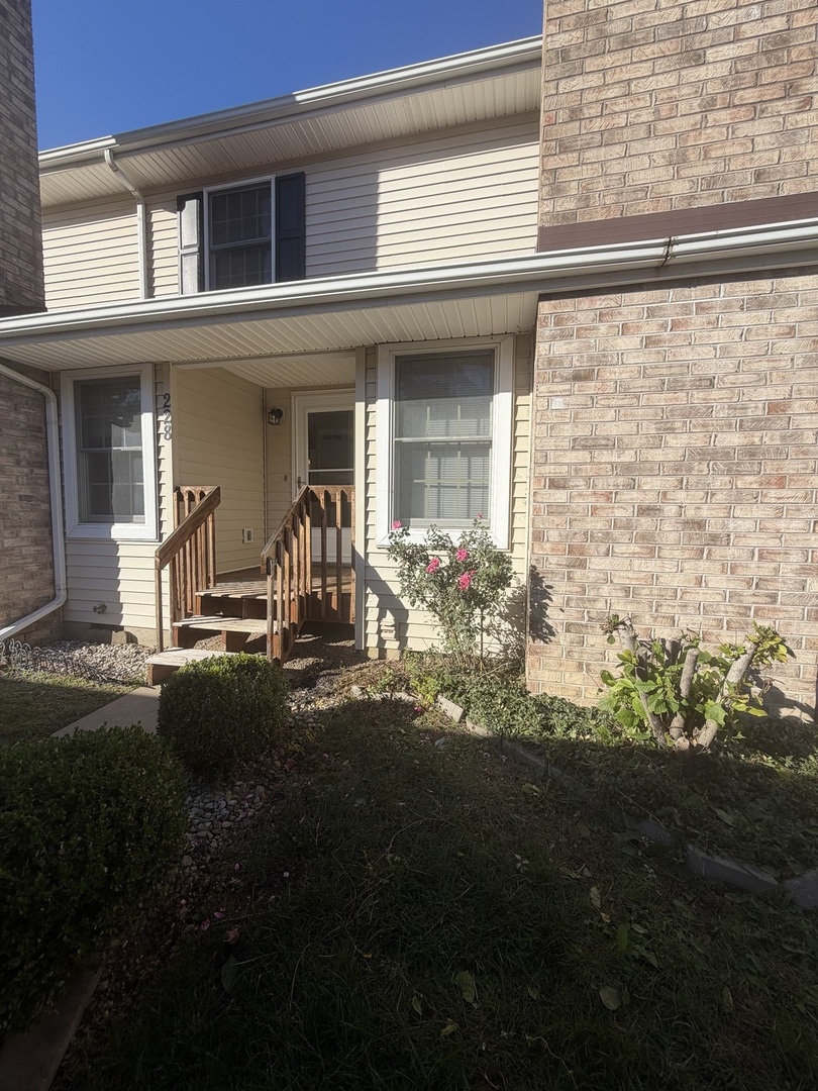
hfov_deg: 85.7
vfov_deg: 102.1
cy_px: 546
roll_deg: -1.0
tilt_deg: -3.7
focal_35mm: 14
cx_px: 409
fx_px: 441
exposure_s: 1/770
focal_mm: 2.22
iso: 25
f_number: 2.2
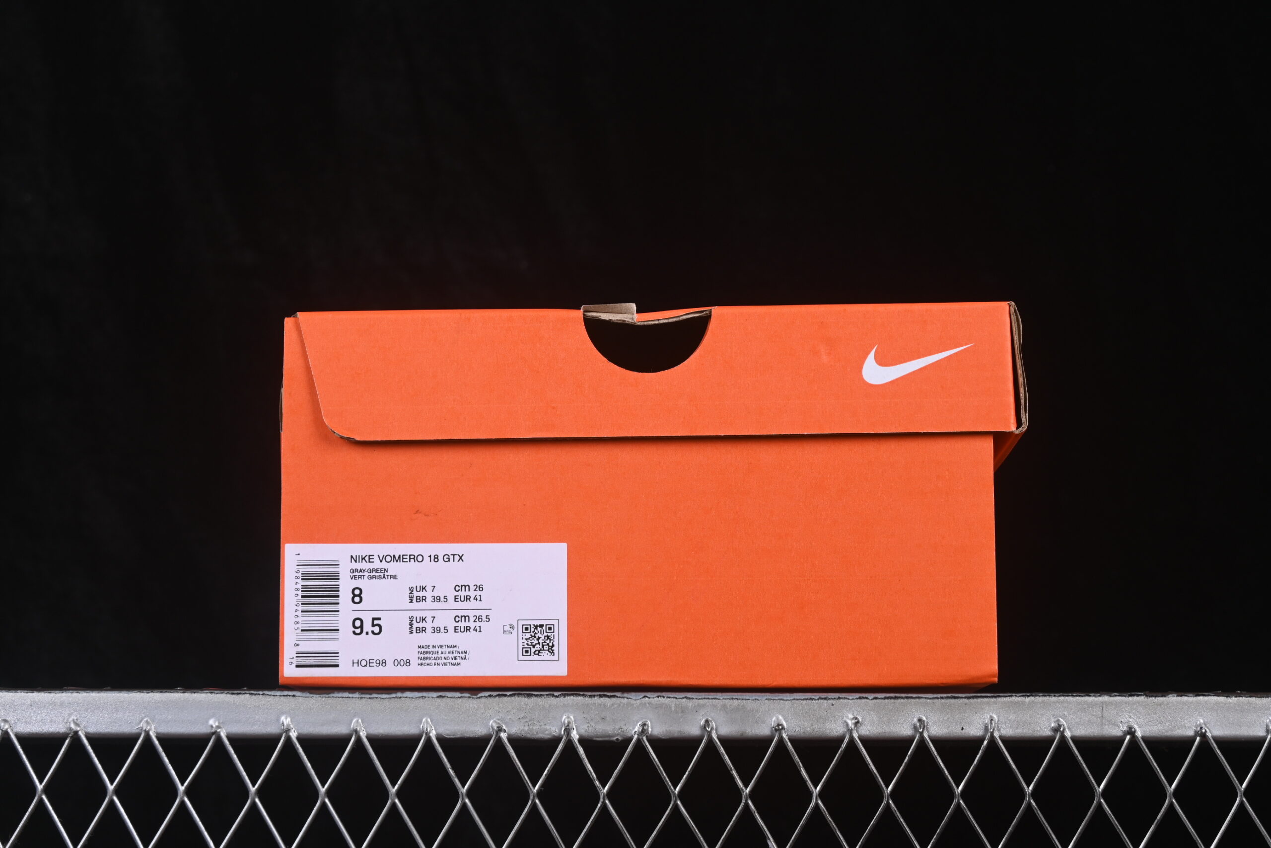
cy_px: 424
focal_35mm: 75
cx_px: 636
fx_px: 2648
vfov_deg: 18.2
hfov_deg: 27.0
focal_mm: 50
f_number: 8
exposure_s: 1/80
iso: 160
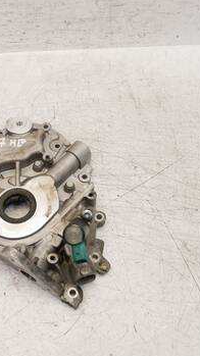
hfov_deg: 31.2
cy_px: 180
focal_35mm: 36
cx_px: 18
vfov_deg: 55.3
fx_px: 340
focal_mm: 12
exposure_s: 1/60
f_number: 3.5
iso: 250
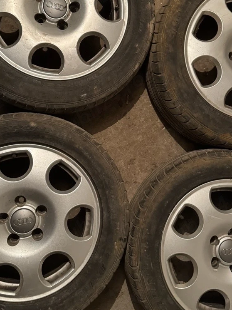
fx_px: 385
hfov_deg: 33.5
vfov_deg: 43.6
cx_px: 127
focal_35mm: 43
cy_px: 124
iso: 800
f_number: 1.78
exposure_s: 1/33
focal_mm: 6.76
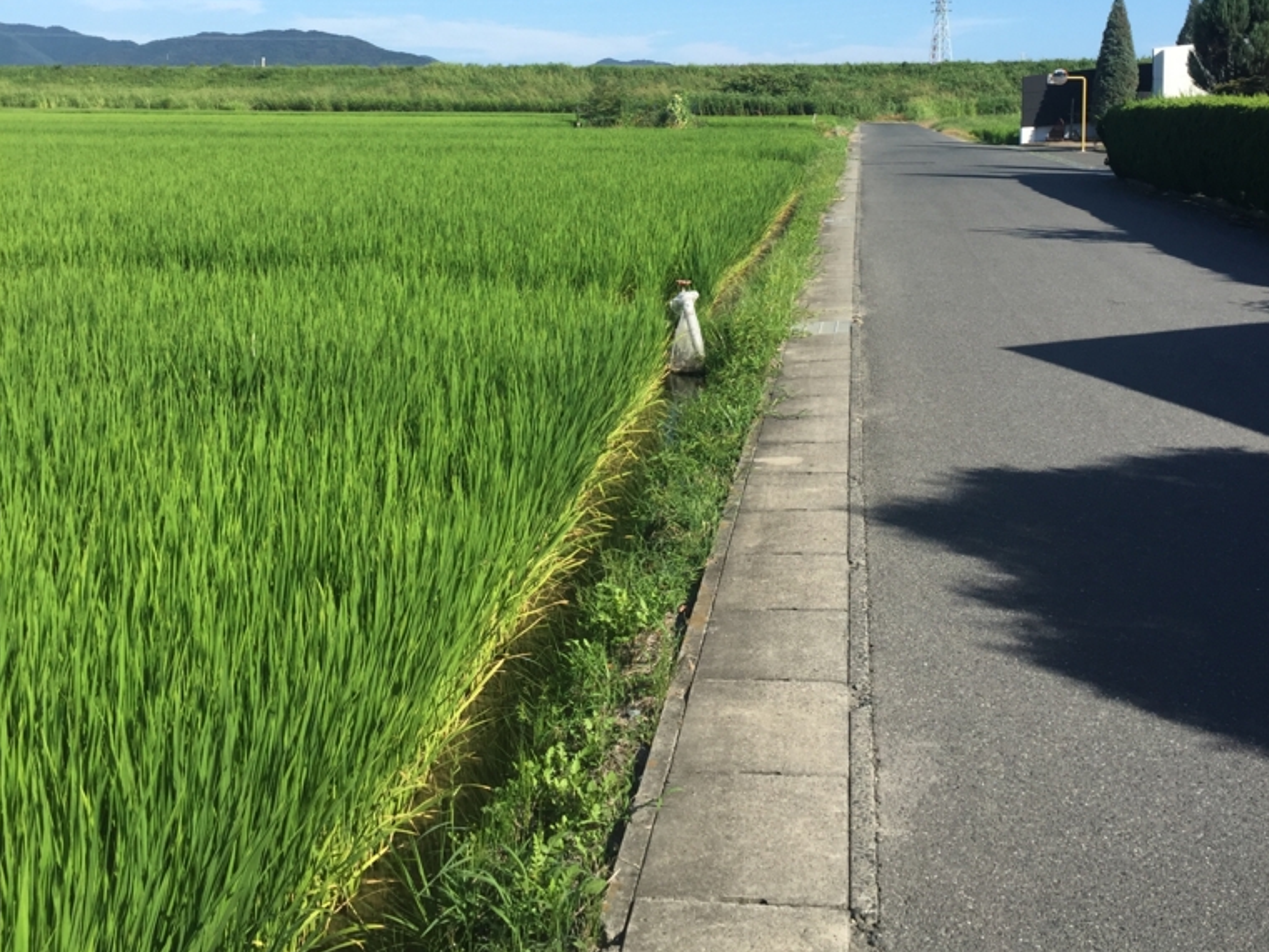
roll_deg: -0.6
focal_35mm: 39
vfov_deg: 35.4
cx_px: 637
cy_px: 165
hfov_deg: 47.9
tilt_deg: -1.8
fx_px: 1430
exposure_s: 1/1163
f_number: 2.2
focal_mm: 4.15
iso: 32
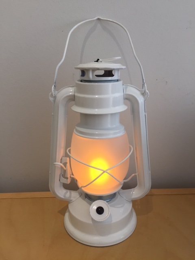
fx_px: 218
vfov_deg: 61.7
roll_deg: +1.6
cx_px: 98
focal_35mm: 29
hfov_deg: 48.2
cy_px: 130
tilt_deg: -19.0
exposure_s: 1/33
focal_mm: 4.15
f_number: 2.2
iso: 80
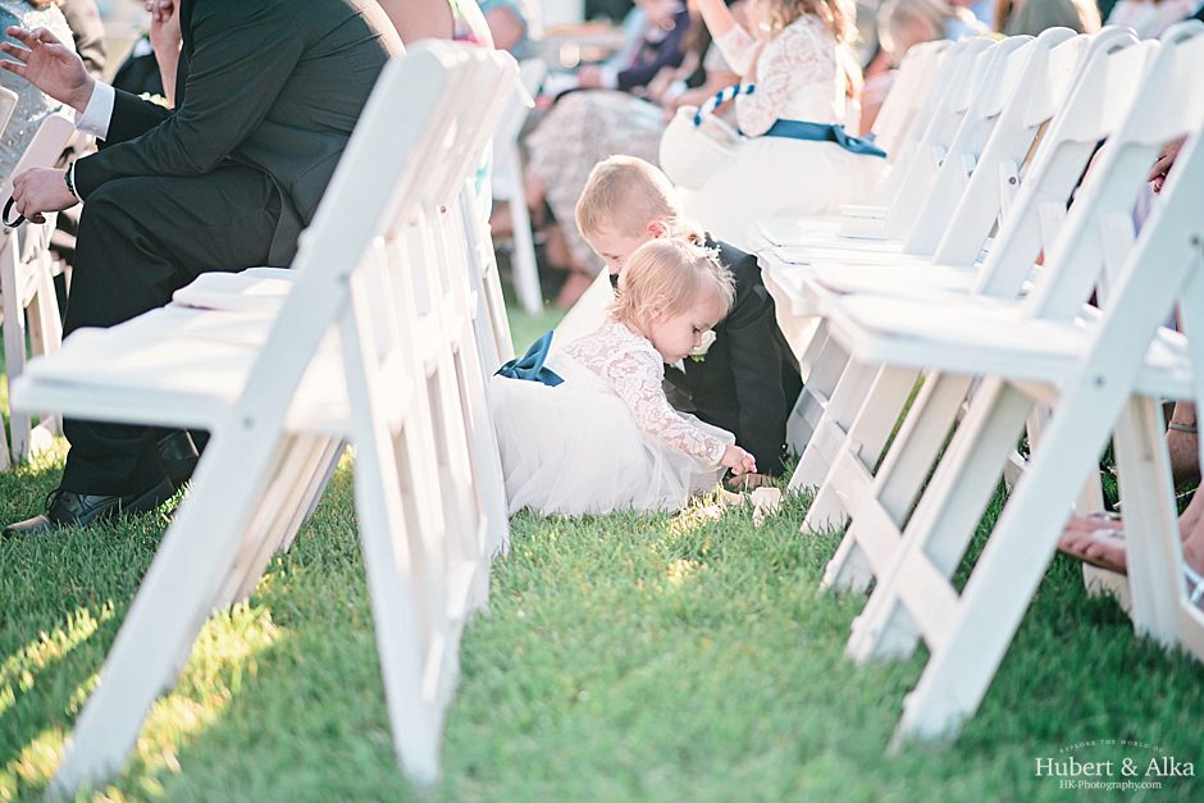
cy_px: 402
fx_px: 2843
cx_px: 602
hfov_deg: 23.9
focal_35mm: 85
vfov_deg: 16.1
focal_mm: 85
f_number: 1.8
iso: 400
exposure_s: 1/5000
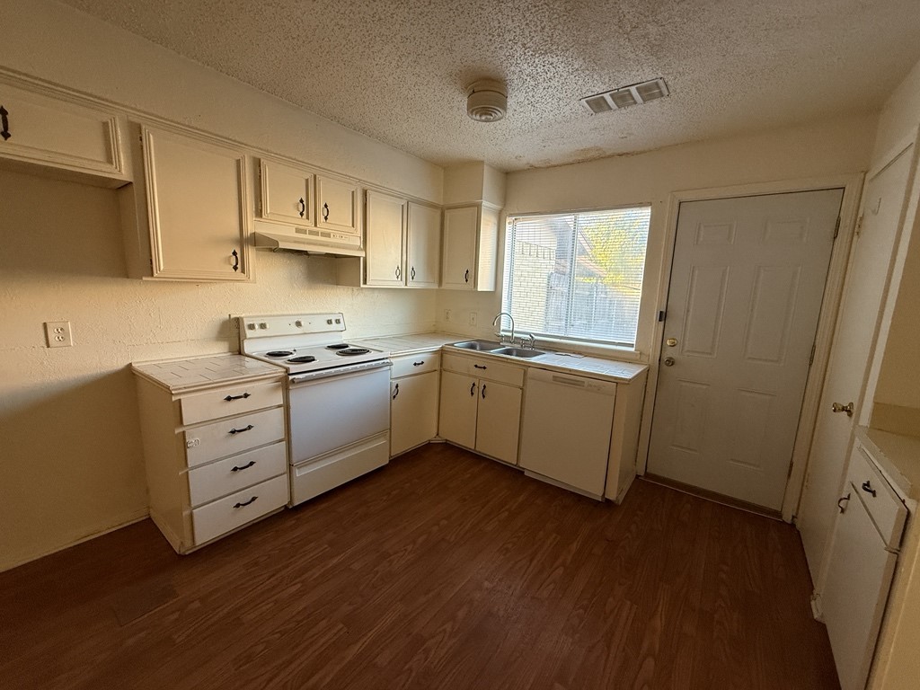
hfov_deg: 102.1
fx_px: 372
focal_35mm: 14
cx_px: 460
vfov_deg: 85.7
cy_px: 345
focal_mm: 2.22
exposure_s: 1/99
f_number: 2.2
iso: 200
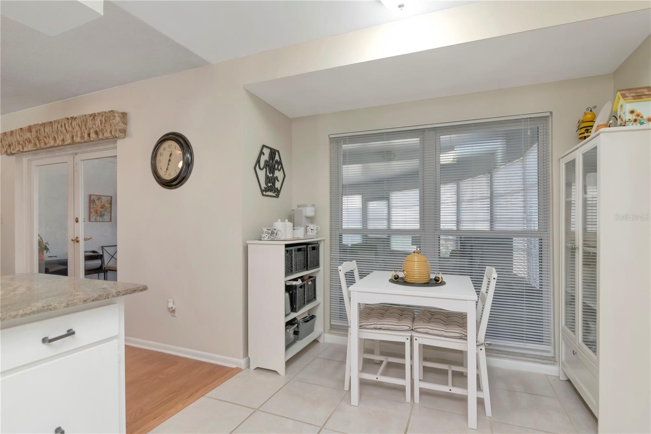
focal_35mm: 17
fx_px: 312
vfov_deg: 69.6
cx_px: 326
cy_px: 217
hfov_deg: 92.5
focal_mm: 11.5
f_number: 8
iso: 1250
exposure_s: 1/40
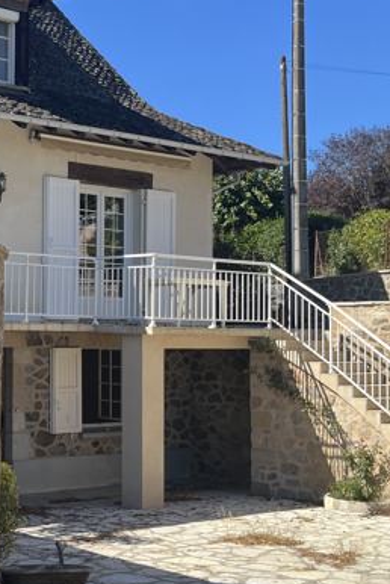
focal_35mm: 56
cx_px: -20
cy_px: 260
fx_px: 908
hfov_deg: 23.0
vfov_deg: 35.6
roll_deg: -1.5
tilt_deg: +4.1
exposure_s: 1/2137
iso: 50
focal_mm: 5.1
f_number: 1.6
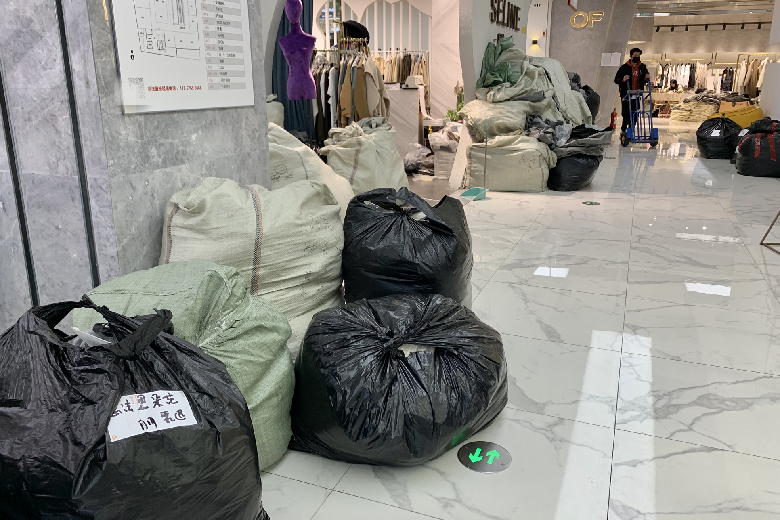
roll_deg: +0.0
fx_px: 607
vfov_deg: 46.4
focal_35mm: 28
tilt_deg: -17.0
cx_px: 384
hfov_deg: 65.5
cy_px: 253
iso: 80
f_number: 1.8
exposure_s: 1/100
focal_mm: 4.25
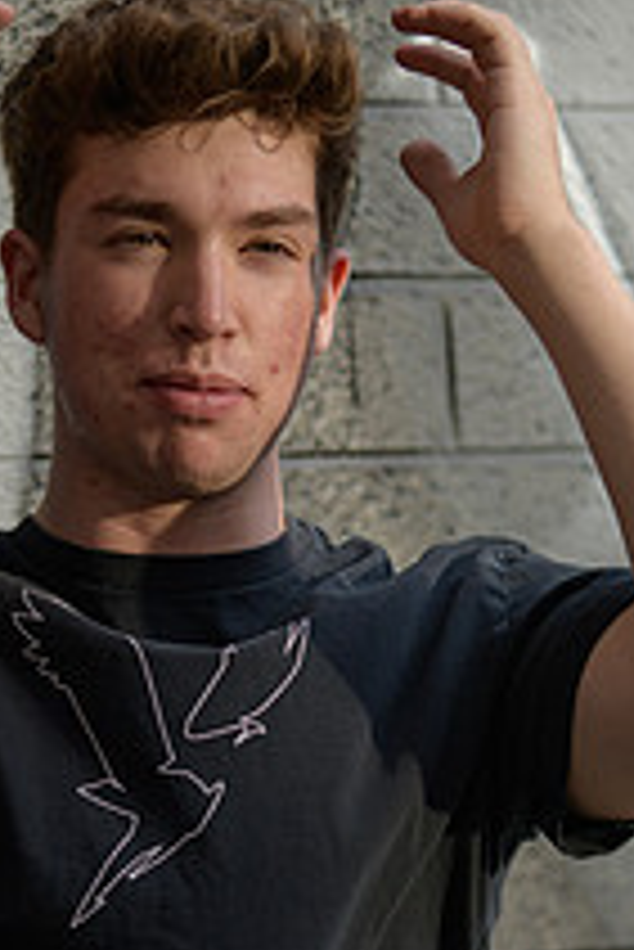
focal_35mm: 239
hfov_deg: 5.8
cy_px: 702
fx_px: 6303
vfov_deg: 8.6
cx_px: 126
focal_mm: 112
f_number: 2.8
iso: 250
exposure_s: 1/1250
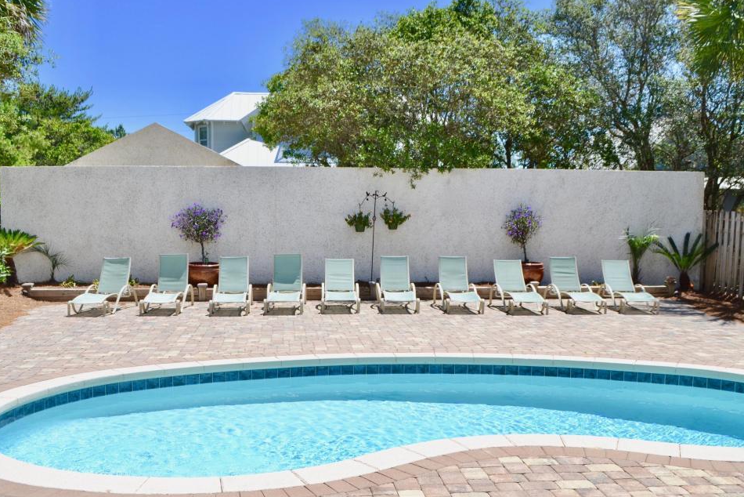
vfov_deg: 33.4
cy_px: 285
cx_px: 381
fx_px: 827
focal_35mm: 40
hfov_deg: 48.4
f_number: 8
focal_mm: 22
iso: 100
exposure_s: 1/200
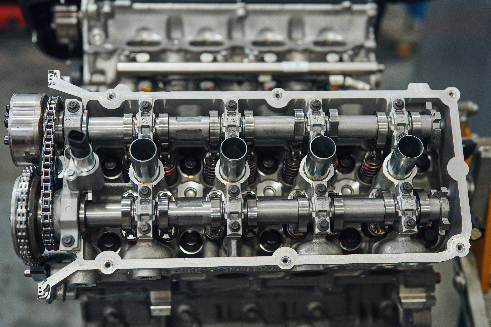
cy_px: 164
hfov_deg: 36.2
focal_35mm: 55
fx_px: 750
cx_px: 261
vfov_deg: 24.6
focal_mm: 50
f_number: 2.5
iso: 1600
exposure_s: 1/200
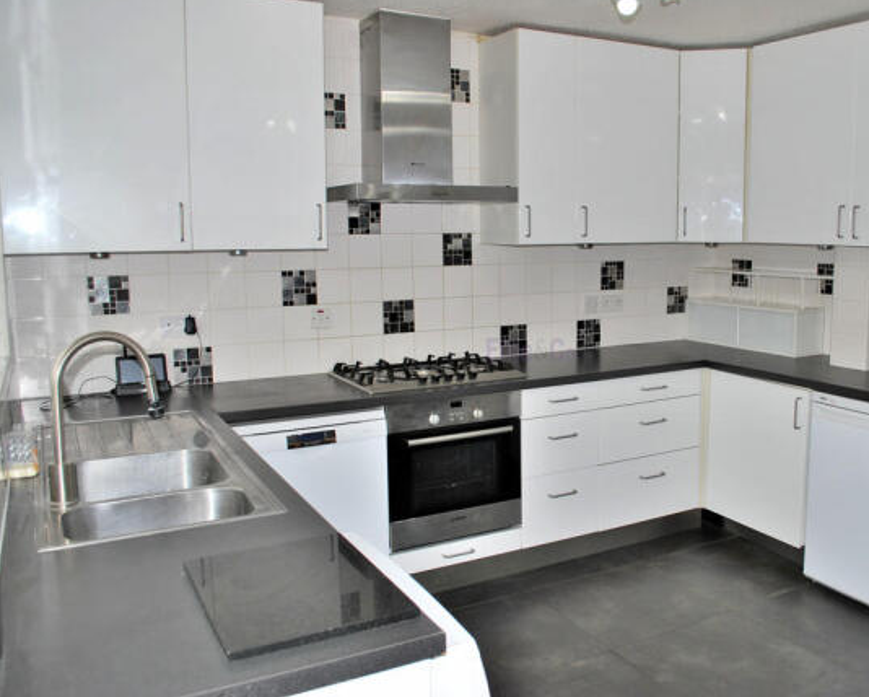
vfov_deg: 47.2
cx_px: 530
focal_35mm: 31
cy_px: 349
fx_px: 798
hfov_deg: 56.6
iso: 100
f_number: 5.6
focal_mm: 18
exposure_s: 1/50
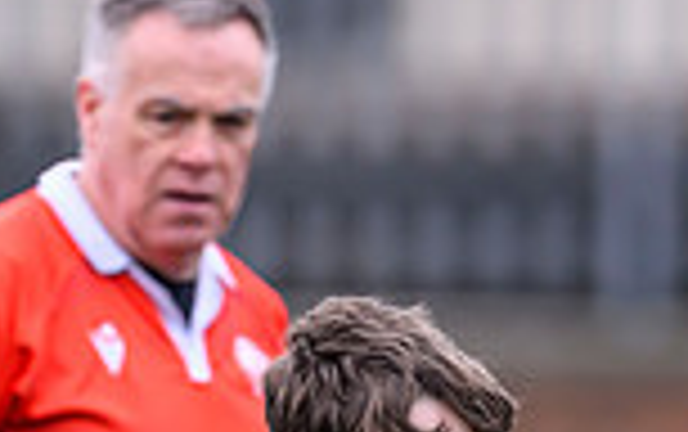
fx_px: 33656
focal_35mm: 1793
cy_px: 945
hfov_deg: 1.2
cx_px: 264
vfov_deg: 0.7
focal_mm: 400
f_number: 3.5
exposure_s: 1/1250
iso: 500
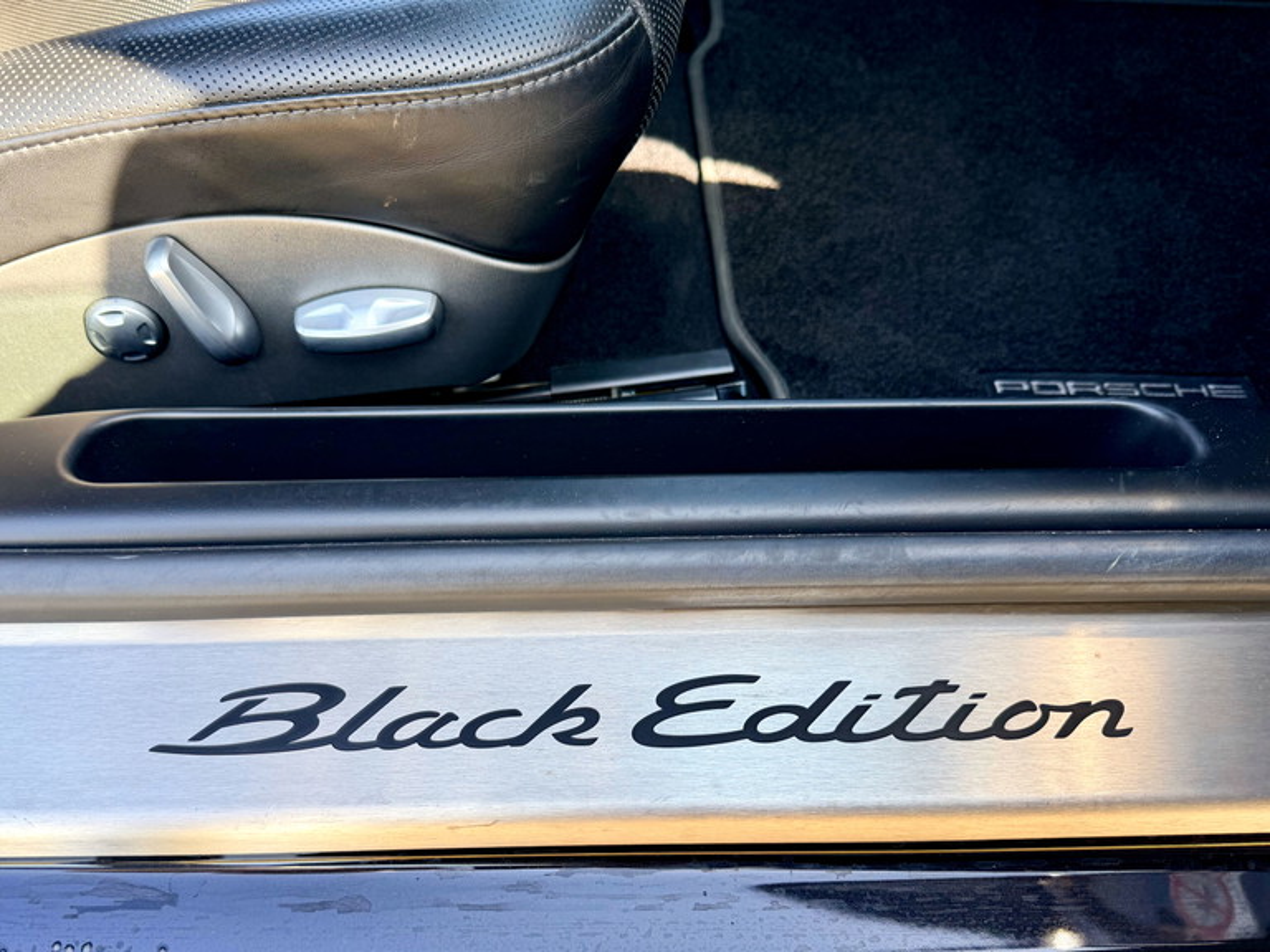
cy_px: 476
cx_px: 635
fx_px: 881
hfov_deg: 71.6
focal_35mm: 24
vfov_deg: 56.8
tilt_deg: -52.5
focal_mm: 6.76
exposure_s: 1/308
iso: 80
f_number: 1.78
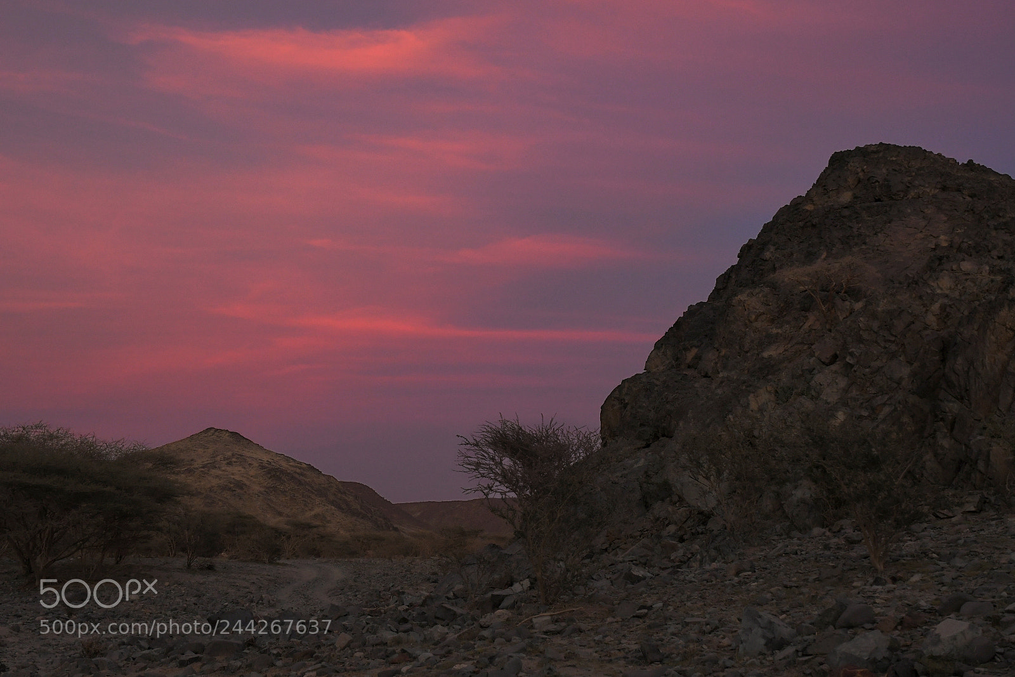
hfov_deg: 43.6
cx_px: 508
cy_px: 338
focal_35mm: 45
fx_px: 1269
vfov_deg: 29.9
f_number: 5.6
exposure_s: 1/125
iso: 800
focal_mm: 30
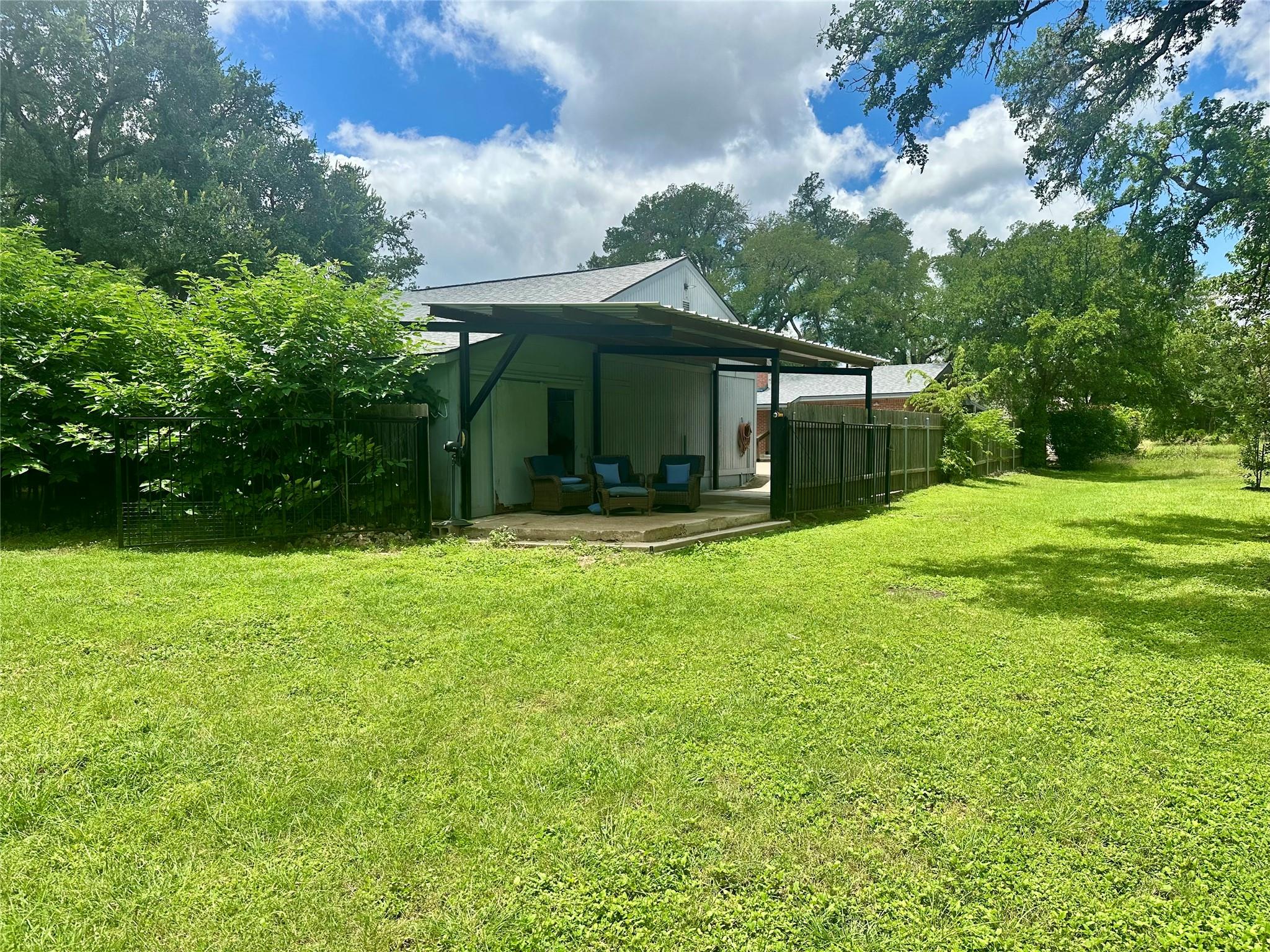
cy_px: 476
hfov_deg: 71.6
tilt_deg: -1.5
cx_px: 635
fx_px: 881
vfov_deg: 56.8
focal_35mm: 24
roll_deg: +0.8
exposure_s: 1/3155
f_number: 1.78
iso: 80
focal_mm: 6.86
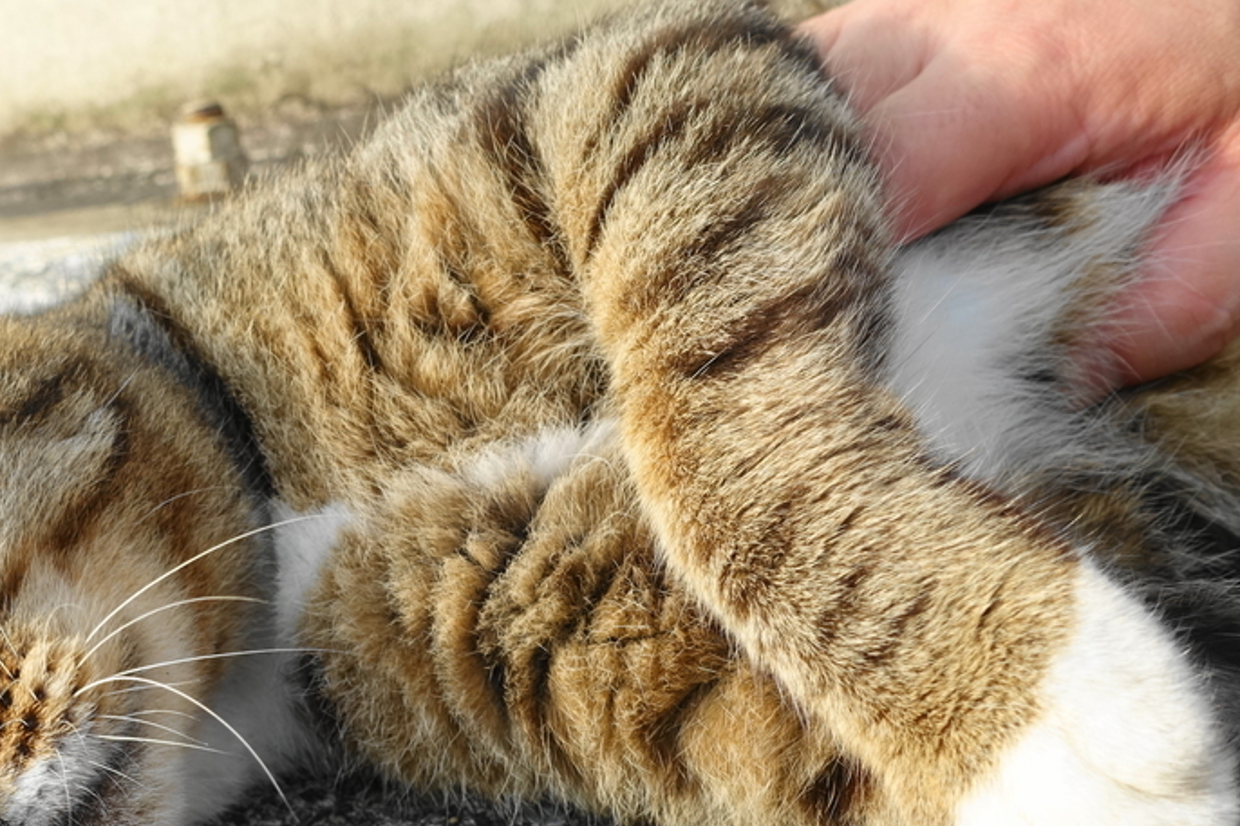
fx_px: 1446
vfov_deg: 31.0
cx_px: 293
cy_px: 678
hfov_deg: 44.7
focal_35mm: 42
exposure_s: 1/250
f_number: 4
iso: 125
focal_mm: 8.8
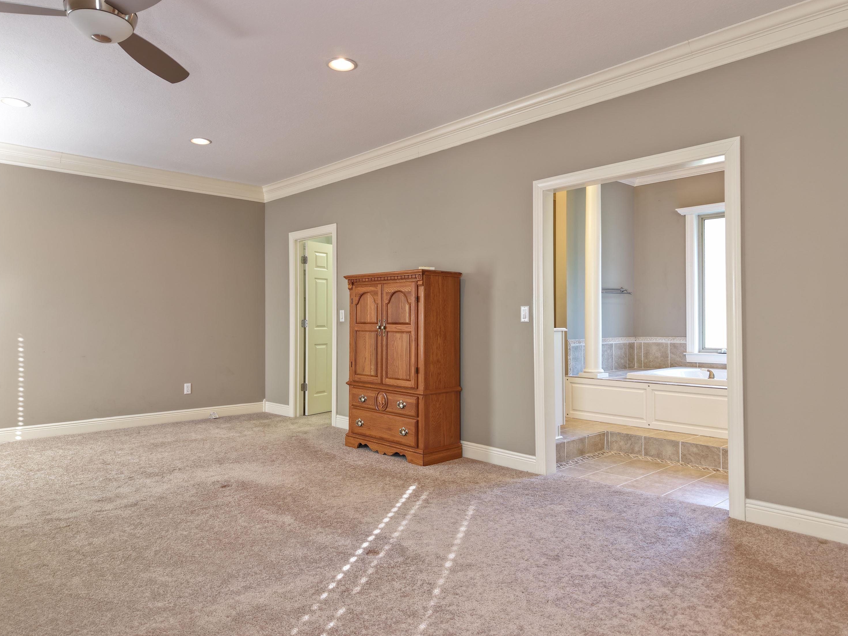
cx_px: 419
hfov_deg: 69.4
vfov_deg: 54.9
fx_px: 612
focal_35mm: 25
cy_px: 317
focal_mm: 8.67
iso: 100
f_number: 1.8
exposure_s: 1/20
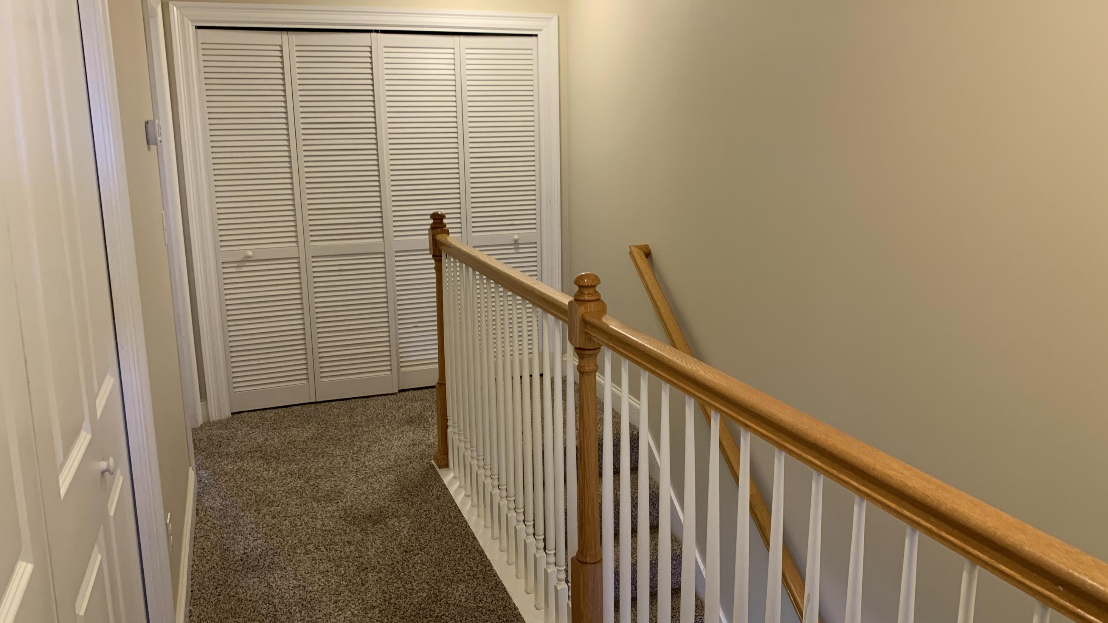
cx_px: 564
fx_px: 852
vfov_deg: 40.2
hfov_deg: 66.1
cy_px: 304
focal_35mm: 29
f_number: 1.8
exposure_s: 1/60
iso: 200
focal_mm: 4.25
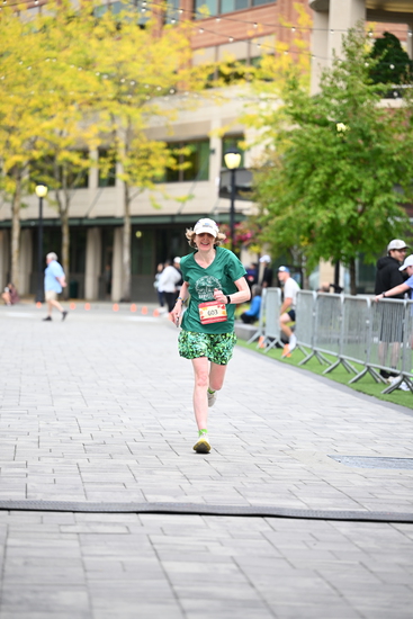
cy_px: 310
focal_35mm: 115
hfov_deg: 11.9
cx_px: 206
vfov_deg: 17.8
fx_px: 1978
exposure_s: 1/1600
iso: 640
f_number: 2.8
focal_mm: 115
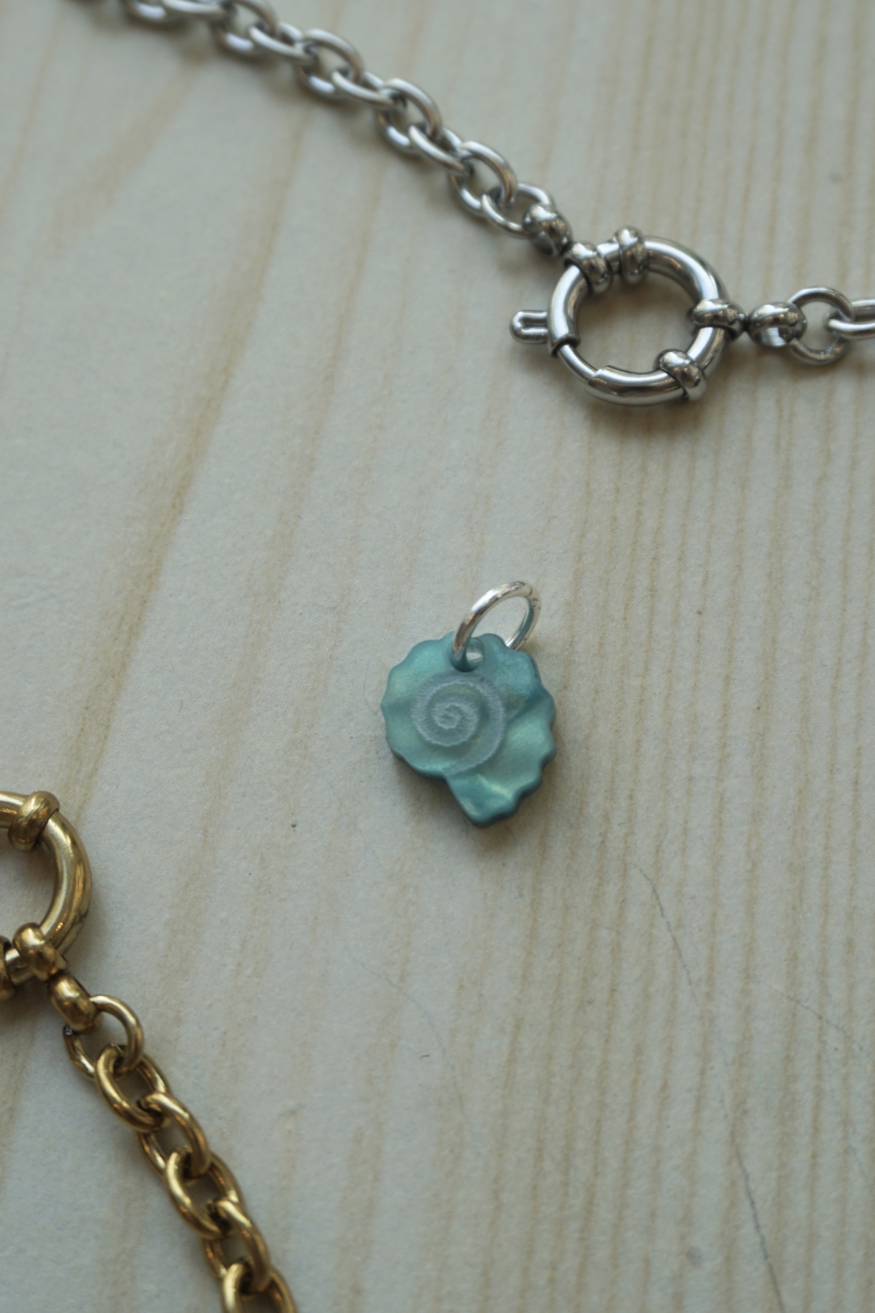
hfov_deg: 33.0
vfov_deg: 47.9
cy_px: 656
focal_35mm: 40
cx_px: 438
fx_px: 1476
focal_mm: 27
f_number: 5.6
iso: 100
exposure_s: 1/80
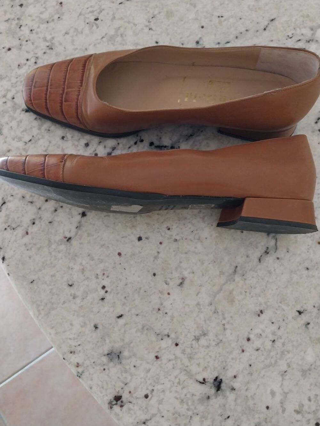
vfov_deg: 67.3
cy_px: 213
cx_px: 160
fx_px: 320
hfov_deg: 53.1
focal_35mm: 26
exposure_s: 1/25
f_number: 1.8
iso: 400
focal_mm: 4
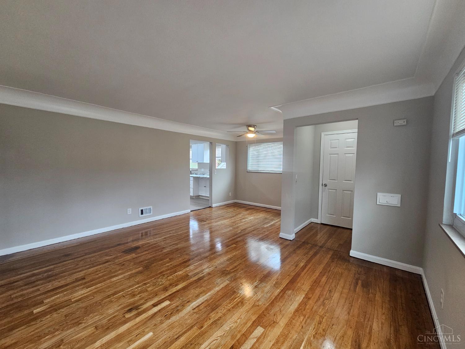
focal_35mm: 13
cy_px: 174
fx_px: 175
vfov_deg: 89.9
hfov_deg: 106.2
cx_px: 232
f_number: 2.2
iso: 250
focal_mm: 2.2
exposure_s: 1/60
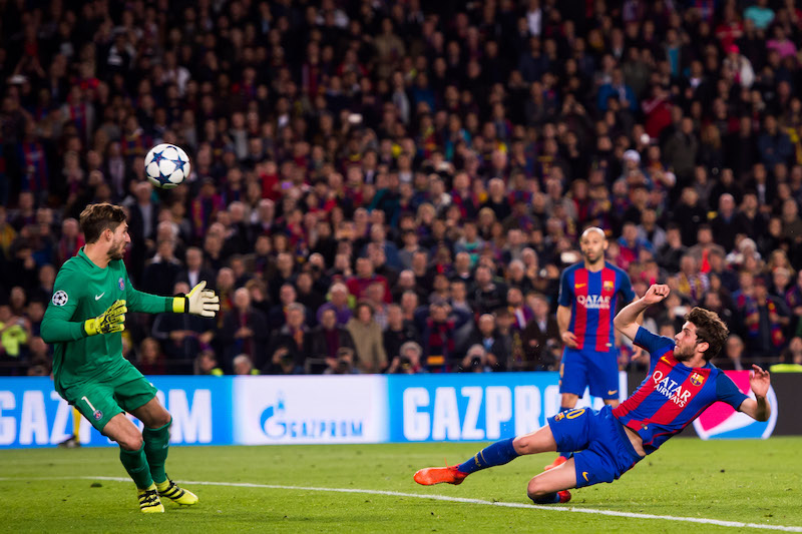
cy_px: 267
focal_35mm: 160
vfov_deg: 8.6
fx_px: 3563
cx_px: 401
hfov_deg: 12.8
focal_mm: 160
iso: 2500
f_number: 3.5
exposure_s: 1/1250
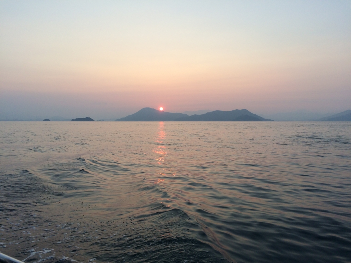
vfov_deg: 48.2
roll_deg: +0.9
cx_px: 176
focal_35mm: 29
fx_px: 294
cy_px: 132
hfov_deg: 61.7
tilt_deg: -2.0
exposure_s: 1/533
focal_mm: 4.15
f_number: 2.2
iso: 32
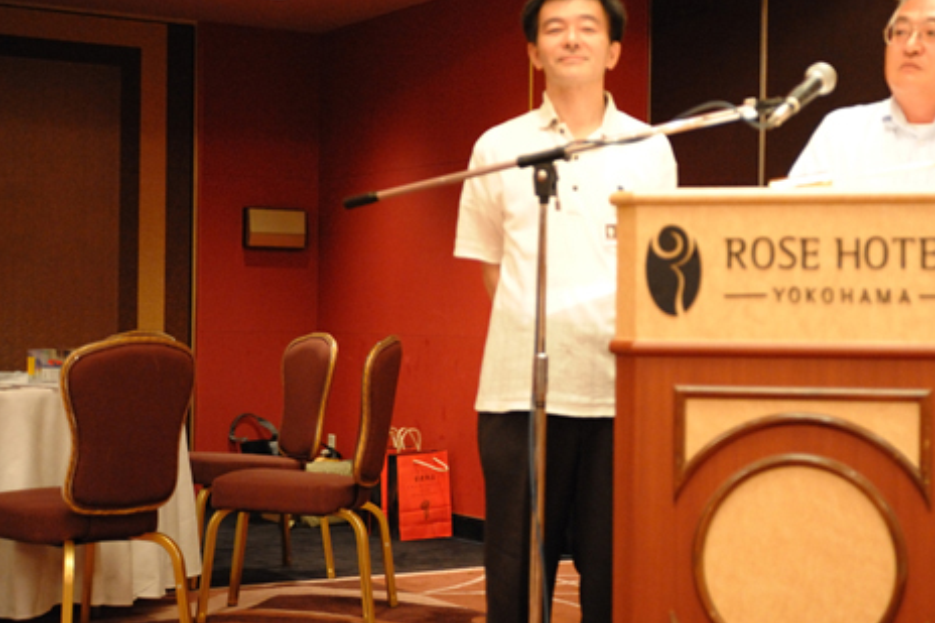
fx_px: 1791
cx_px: 641
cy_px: 296
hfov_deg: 29.0
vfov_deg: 19.7
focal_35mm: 69
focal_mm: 50
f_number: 2.8
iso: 6400
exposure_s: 1/100
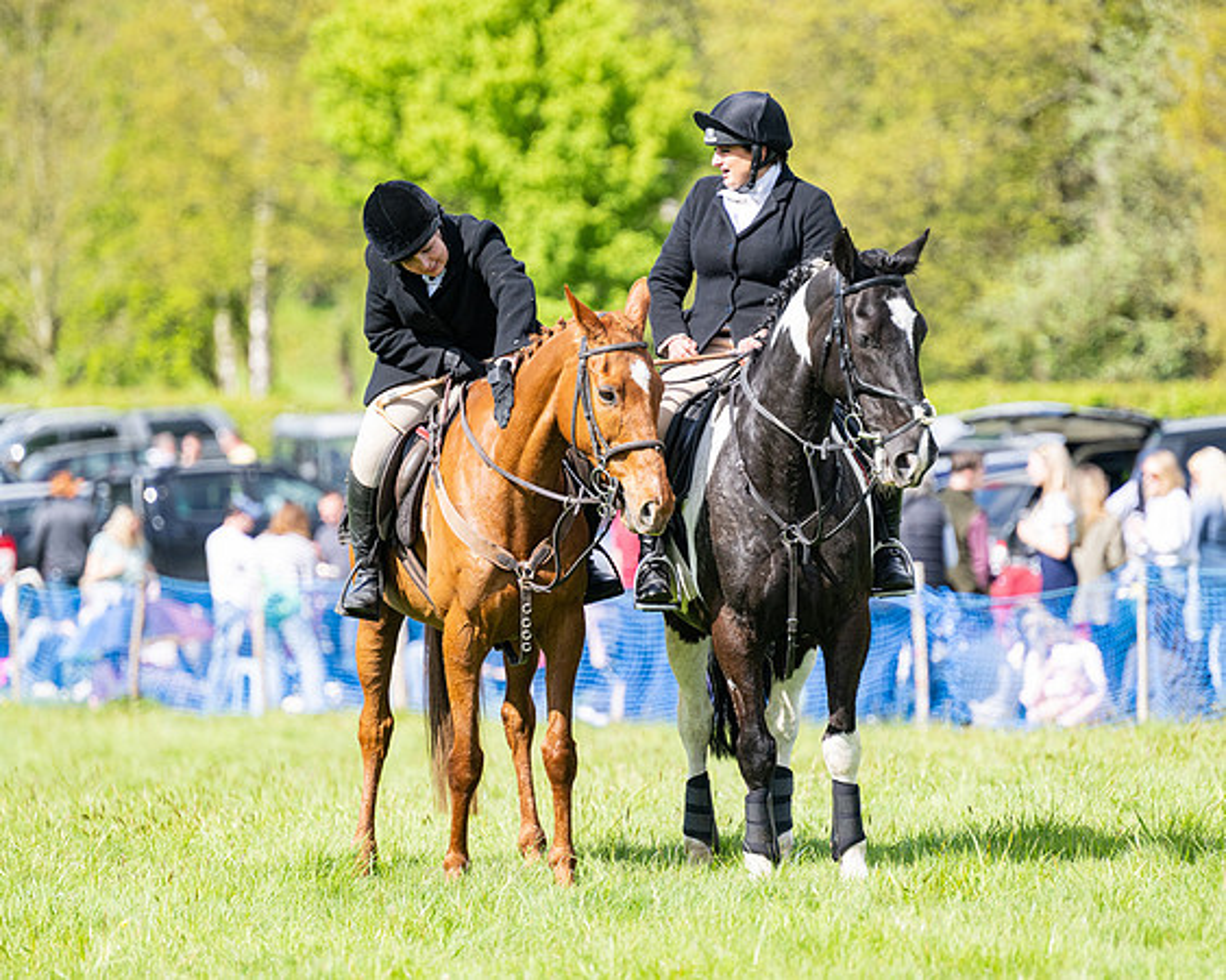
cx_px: 613
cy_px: 490
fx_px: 9804
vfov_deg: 5.7
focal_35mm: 270
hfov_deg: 7.2
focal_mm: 240
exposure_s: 1/2000
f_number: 4
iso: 400
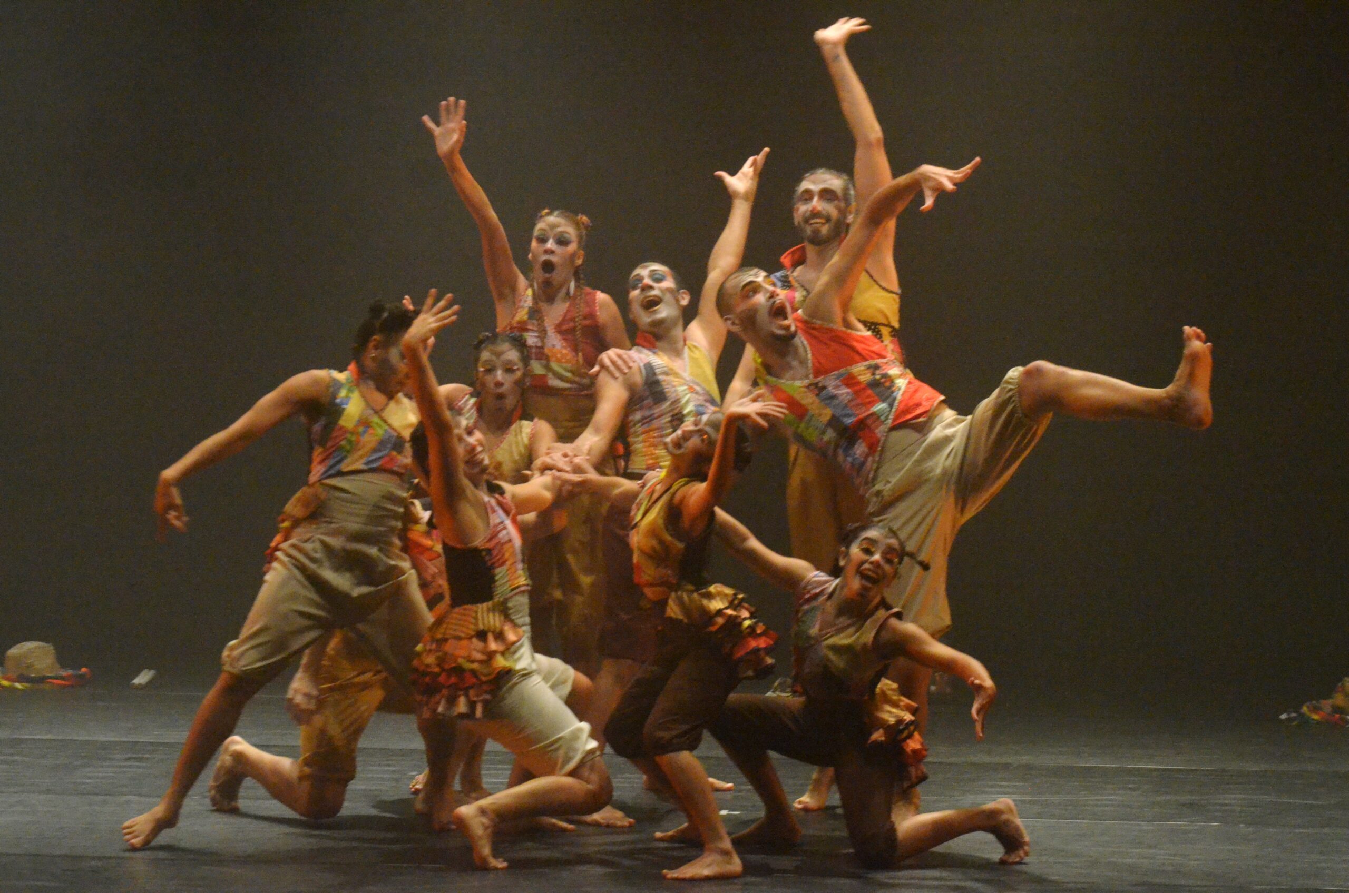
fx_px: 8134
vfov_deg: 6.3
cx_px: 674
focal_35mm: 218
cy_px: 446
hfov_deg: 9.5
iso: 6400
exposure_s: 1/250
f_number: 5.6
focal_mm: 145
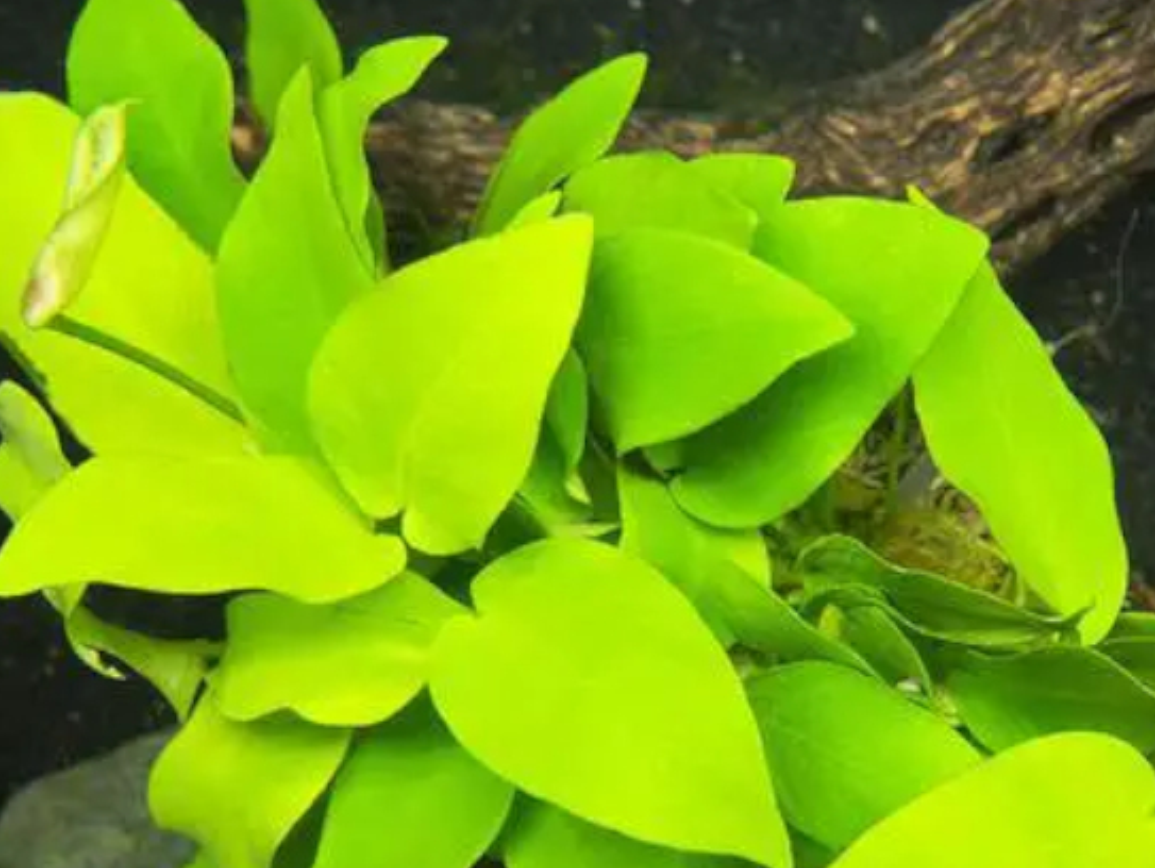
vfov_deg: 27.3
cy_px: 628
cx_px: 827
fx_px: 1770
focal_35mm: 53
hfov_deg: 35.5
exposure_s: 1/40
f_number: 3.2
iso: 80
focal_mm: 6
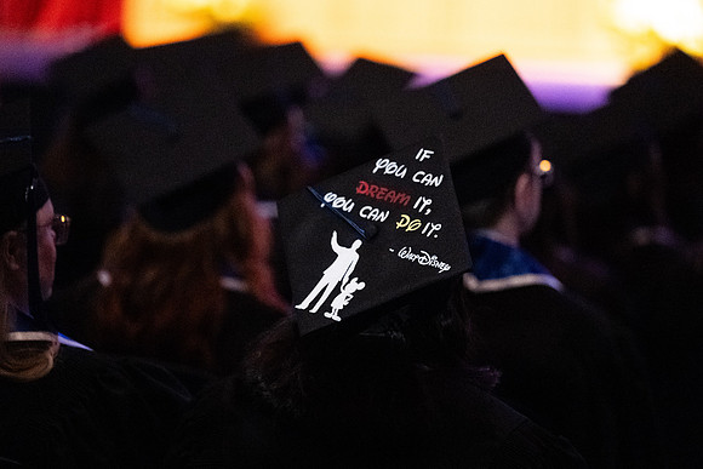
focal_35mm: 185
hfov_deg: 11.1
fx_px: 3617
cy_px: 235
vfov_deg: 7.4
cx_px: 351
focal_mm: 170
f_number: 2.8
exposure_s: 1/100
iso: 20000
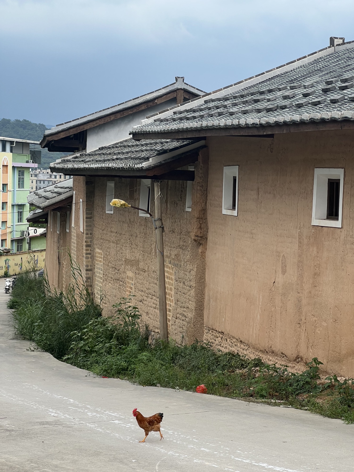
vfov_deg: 25.3
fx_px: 1050
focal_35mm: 77
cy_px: 236
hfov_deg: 19.1
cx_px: 177
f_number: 2.8
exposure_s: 1/203
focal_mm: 9
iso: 32
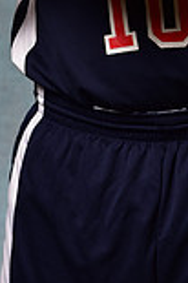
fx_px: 2057
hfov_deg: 5.2
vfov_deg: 7.7
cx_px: 118
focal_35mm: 262
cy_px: -130
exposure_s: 1/200
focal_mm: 70
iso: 100
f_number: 5
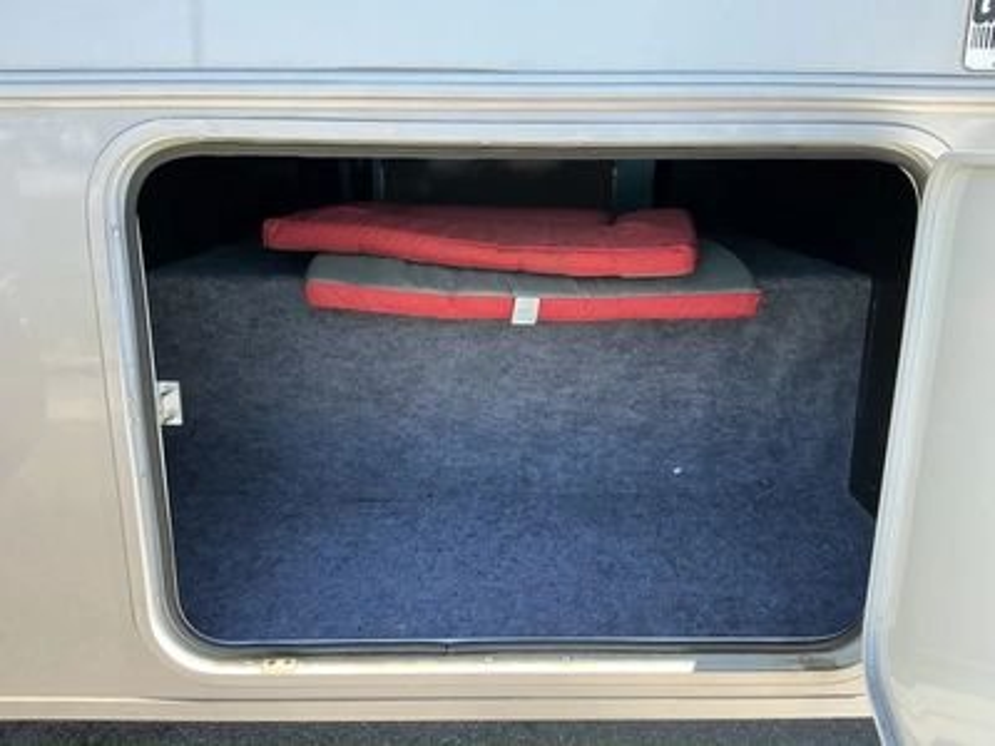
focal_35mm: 28
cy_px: 373
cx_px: 498
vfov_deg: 49.7
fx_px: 805
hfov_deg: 63.4
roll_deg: +2.2
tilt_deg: -15.4
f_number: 1.8
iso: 25
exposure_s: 1/211
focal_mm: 3
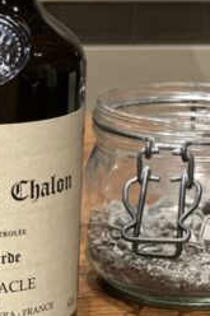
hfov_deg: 8.8
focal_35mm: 155
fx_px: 1358
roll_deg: -1.7
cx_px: 52
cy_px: 76
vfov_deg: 13.2
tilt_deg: -10.2
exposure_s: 1/20
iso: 400
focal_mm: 9
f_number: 2.8
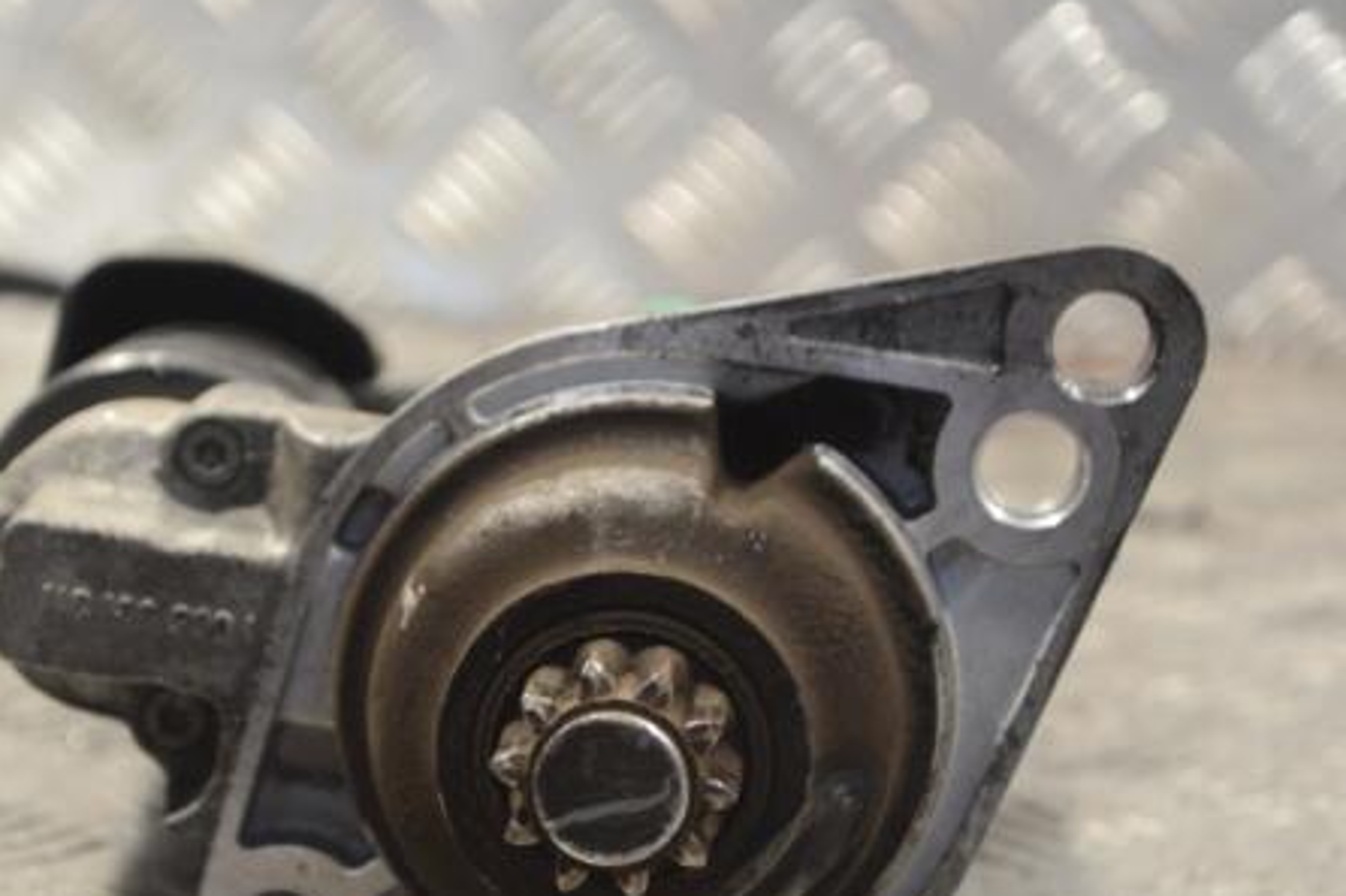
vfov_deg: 13.0
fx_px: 3924
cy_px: 576
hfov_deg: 19.4
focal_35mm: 105
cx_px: 465
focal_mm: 52
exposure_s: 1/30
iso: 500
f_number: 5.6
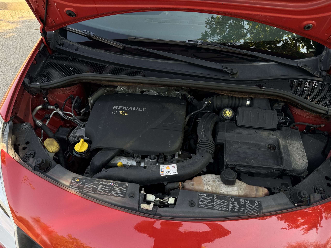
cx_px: 166
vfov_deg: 56.8
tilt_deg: -42.2
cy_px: 124
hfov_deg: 71.6
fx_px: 229
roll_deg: +0.8
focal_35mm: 24
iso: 80
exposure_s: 1/417
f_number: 1.78
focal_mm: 6.76
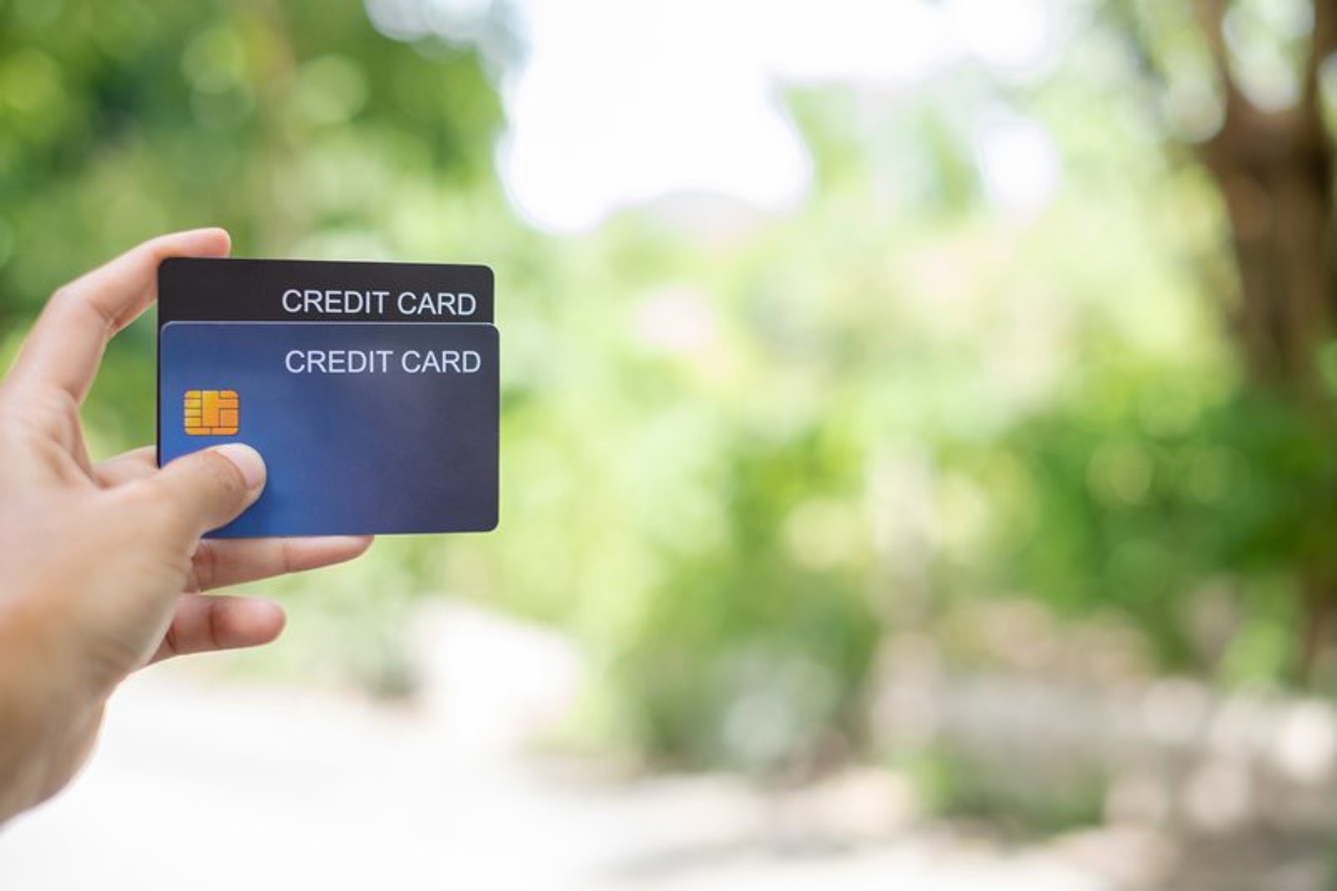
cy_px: 446
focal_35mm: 53
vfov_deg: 25.5
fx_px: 1968
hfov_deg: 37.5
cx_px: 668
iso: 200
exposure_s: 1/320
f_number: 2
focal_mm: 35
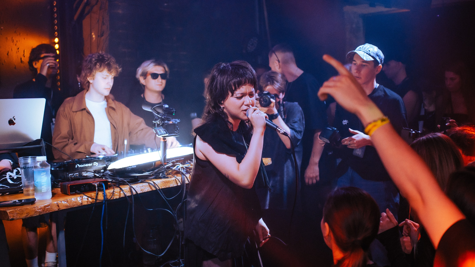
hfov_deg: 48.1
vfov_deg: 28.1
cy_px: 99
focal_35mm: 42
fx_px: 532
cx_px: 236
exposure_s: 1/160
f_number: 1.7
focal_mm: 25
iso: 1600
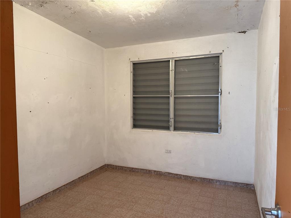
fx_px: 202
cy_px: 109
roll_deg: -0.7
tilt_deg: -2.2
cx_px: 146
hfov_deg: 71.6
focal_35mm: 24
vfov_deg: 56.8
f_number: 1.78
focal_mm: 6.76
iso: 200
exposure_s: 1/60
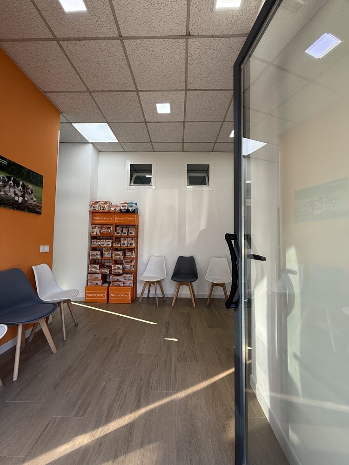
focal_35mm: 14
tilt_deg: +3.1
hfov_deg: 85.7
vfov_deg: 102.1
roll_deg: -1.1
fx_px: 188
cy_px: 232
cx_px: 174
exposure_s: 1/99
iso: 50
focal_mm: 2.22
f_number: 2.2
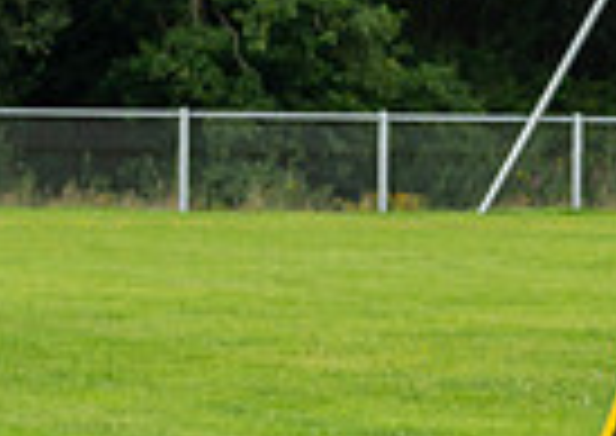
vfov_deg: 4.3
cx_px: 1226
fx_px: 5861
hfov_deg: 5.9
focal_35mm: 336
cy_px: 507
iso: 900
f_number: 8
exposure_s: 1/100
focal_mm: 62
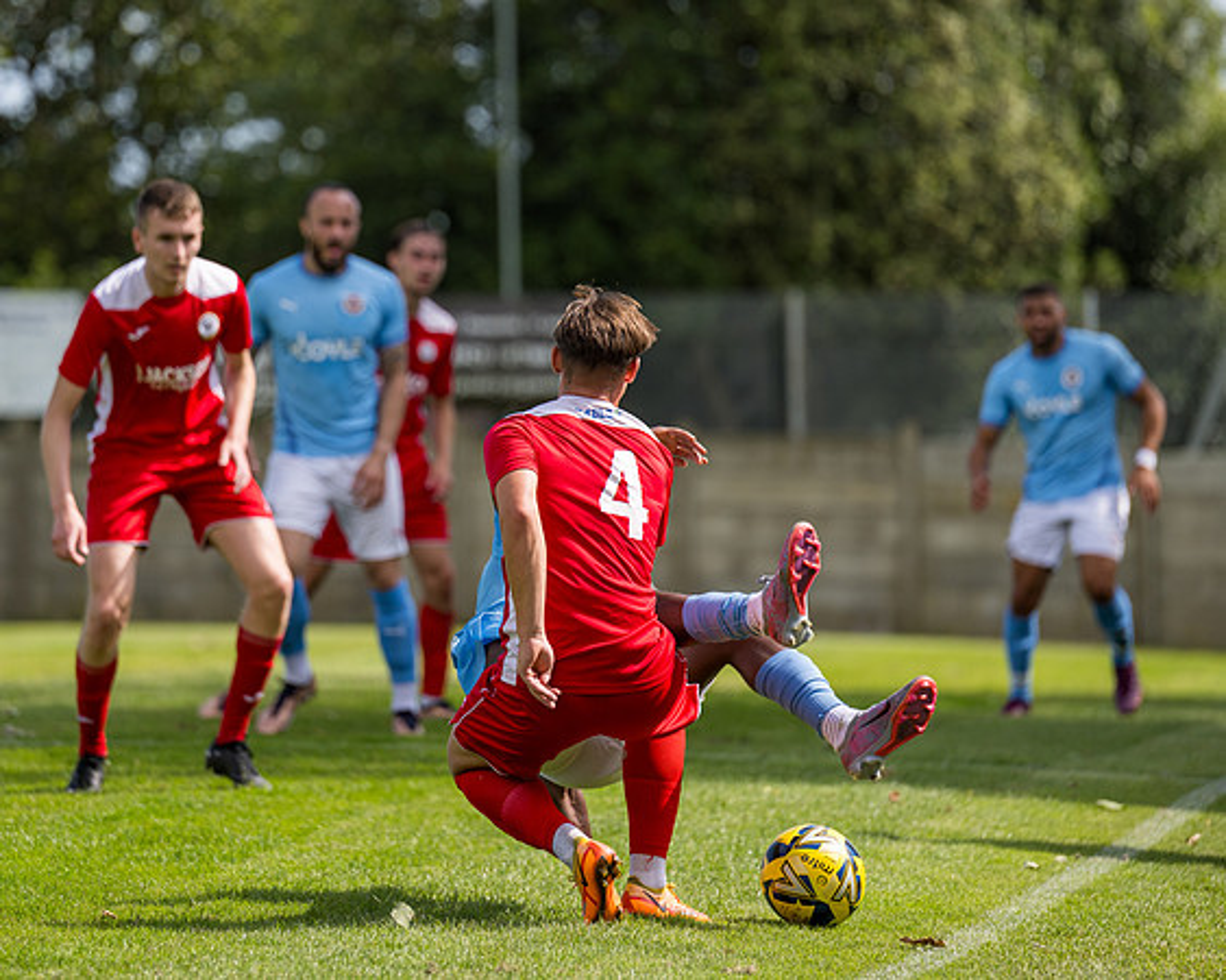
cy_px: 365
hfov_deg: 7.1
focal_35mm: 273
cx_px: 387
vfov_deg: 5.7
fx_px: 9890
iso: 125
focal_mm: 190
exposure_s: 1/2000
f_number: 2.8
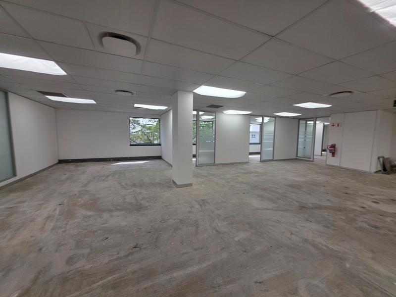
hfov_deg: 106.2
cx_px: 198
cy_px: 148
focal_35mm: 13
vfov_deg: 89.9
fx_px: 149
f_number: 1.9
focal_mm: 2.2
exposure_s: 1/100
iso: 25
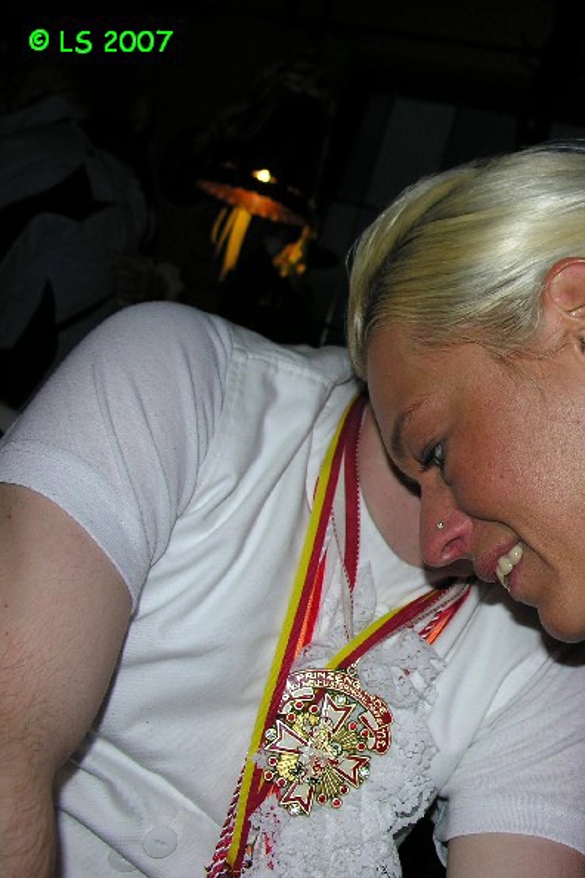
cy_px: 436
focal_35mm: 49
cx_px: 589
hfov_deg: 26.1
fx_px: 1194
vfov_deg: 40.3
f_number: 2.8
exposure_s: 1/60.1
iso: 50
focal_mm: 8.9
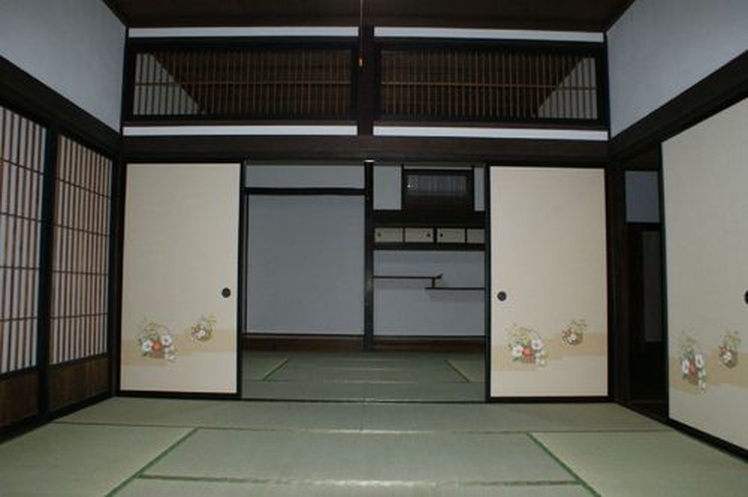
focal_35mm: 27
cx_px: 374
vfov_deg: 47.8
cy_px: 248
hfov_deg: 67.4
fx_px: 560
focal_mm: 18
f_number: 5.6
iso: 400
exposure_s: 1/60
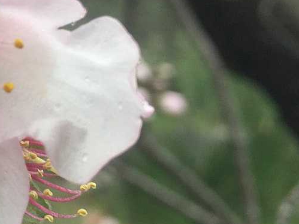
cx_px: -92
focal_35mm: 93
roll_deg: -2.9
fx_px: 803
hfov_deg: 19.4
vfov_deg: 15.6
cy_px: 7
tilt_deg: +4.1
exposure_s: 1/109
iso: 32
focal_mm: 4.15
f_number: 2.2
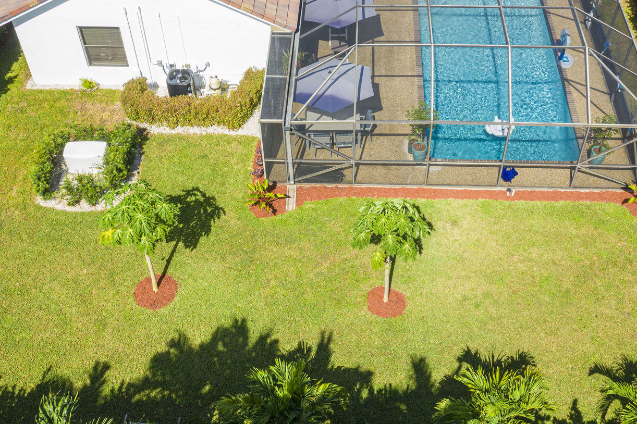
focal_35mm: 44
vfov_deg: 30.5
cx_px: 323
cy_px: 195
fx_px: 778
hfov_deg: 44.5
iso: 100
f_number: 5.6
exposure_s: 1/320
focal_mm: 10.26
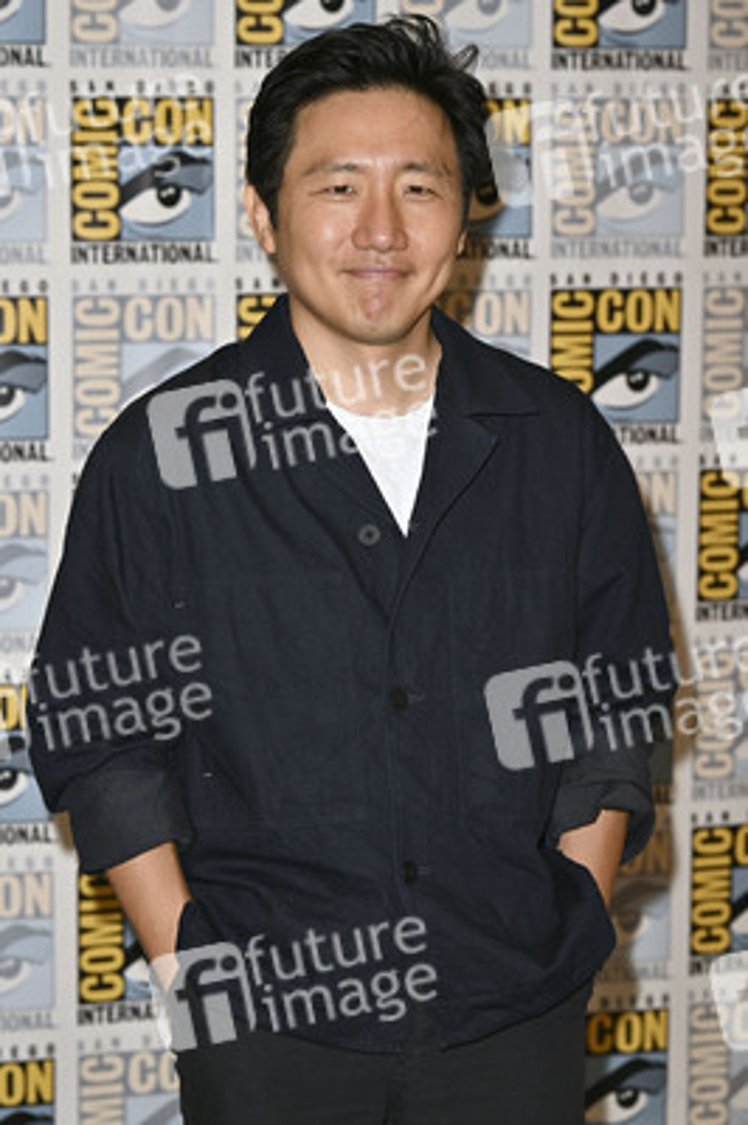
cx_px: 374
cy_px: 562
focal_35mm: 98
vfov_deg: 20.8
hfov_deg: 13.9
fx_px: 3059
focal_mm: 98
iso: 2500
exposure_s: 1/250
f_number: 5.6
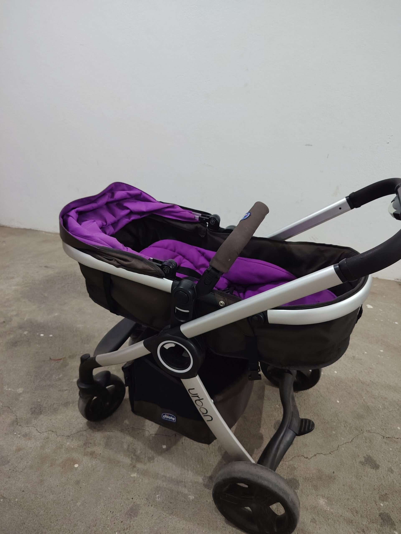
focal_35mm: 24
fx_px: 371
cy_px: 267
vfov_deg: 71.6
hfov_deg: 56.8
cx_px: 200
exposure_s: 1/50
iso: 3709
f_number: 1.75
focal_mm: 5.25
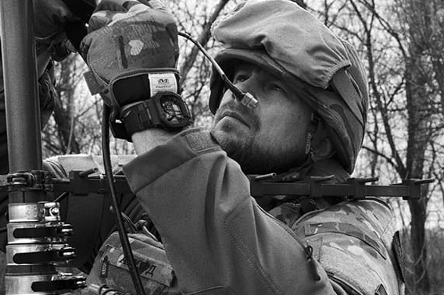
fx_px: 912
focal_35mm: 74
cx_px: 399
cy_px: 273
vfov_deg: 18.1
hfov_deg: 26.5
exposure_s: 1/1600
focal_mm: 35
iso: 2000
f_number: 8
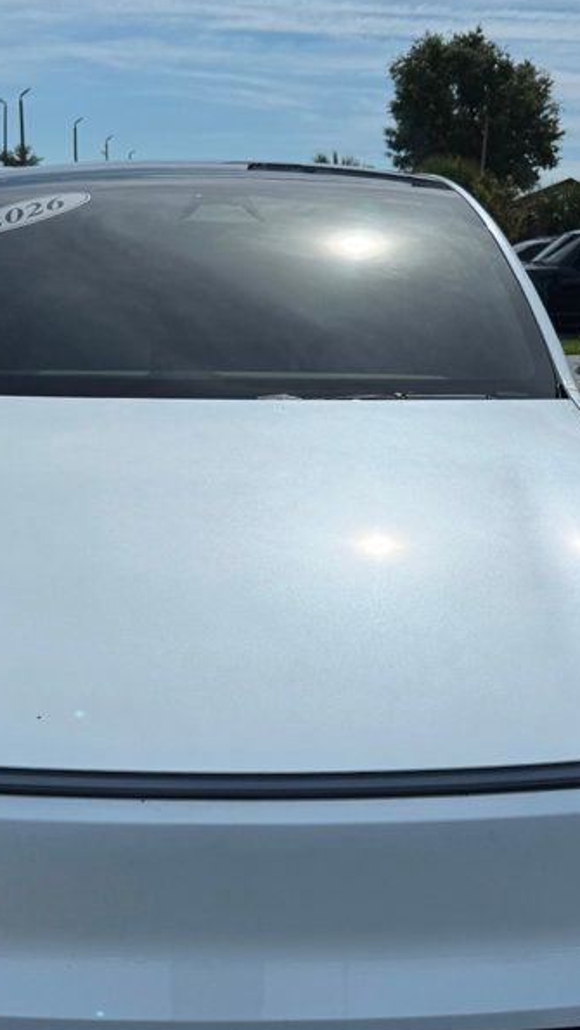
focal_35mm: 45
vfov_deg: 45.2
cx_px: 230
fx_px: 1229
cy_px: 627
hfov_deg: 26.5
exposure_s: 1/14286
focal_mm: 6.76
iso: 80
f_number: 1.78
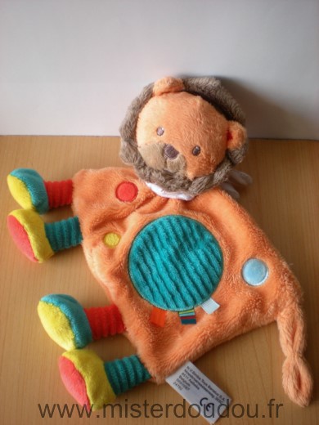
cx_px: 160
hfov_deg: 37.7
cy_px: 212
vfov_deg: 49.0
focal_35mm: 38
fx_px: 467
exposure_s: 1/59
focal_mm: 6.3
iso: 129
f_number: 3.1
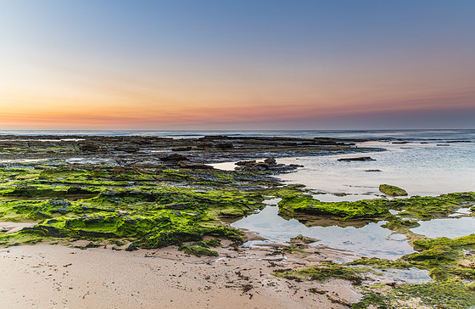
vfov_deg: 44.2
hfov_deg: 64.0
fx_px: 380
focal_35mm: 29
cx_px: 234
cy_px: 141
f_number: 9
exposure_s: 2
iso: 40
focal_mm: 27
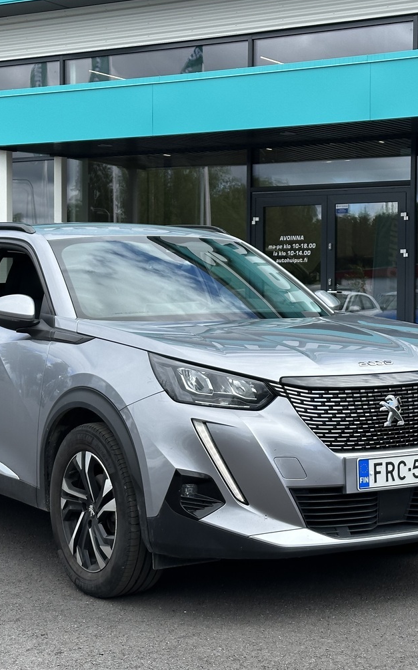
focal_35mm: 73
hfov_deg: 17.8
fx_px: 1331
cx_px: 177
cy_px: 324
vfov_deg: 28.2
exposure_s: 1/1992
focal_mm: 6.86
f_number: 1.78
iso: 64
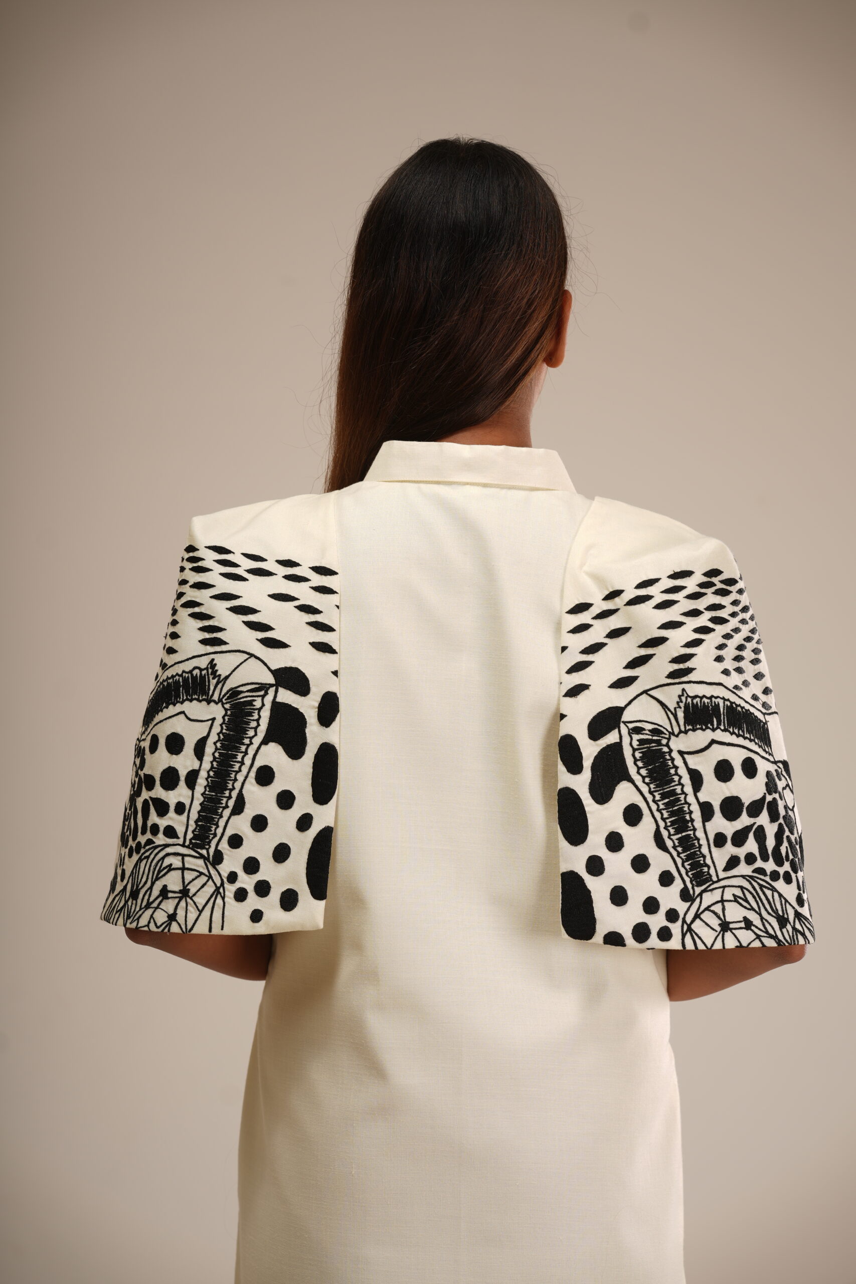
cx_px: 428
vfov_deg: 23.9
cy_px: 642
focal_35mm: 85
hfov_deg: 16.1
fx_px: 3031
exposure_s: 1/160
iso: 50
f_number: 4.5
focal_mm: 85
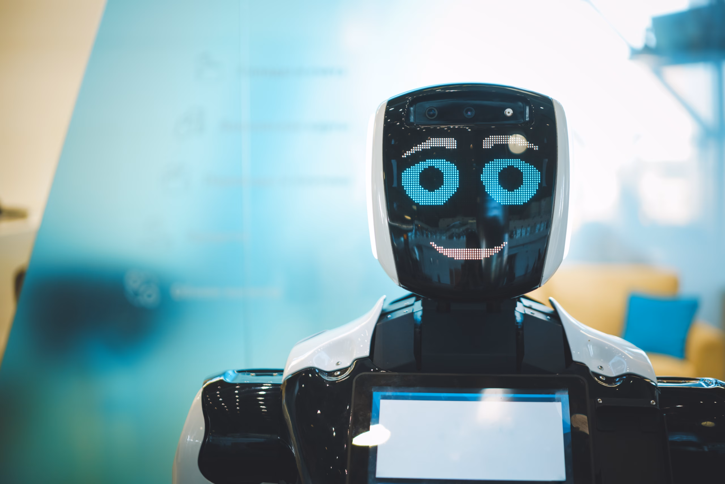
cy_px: 242
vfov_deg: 24.6
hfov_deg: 36.2
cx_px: 362
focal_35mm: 55
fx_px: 1108
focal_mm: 55
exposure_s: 1/160
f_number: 1.8
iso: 320
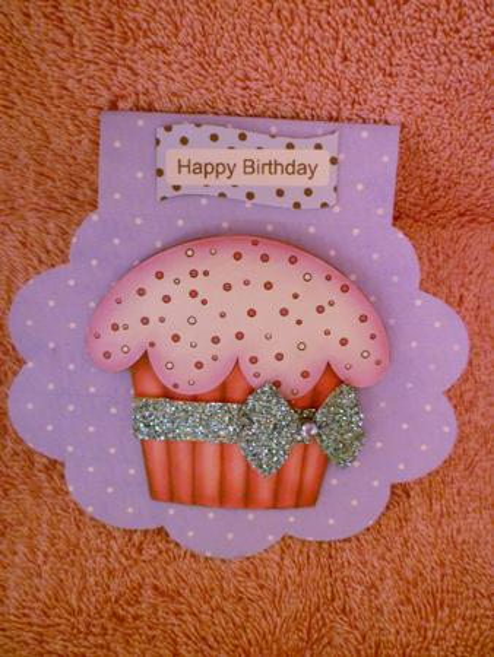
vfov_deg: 61.6
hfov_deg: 48.3
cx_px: 247
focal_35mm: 29
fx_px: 551
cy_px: 328
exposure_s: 1/15
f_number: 3.3
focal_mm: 5.2
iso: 400
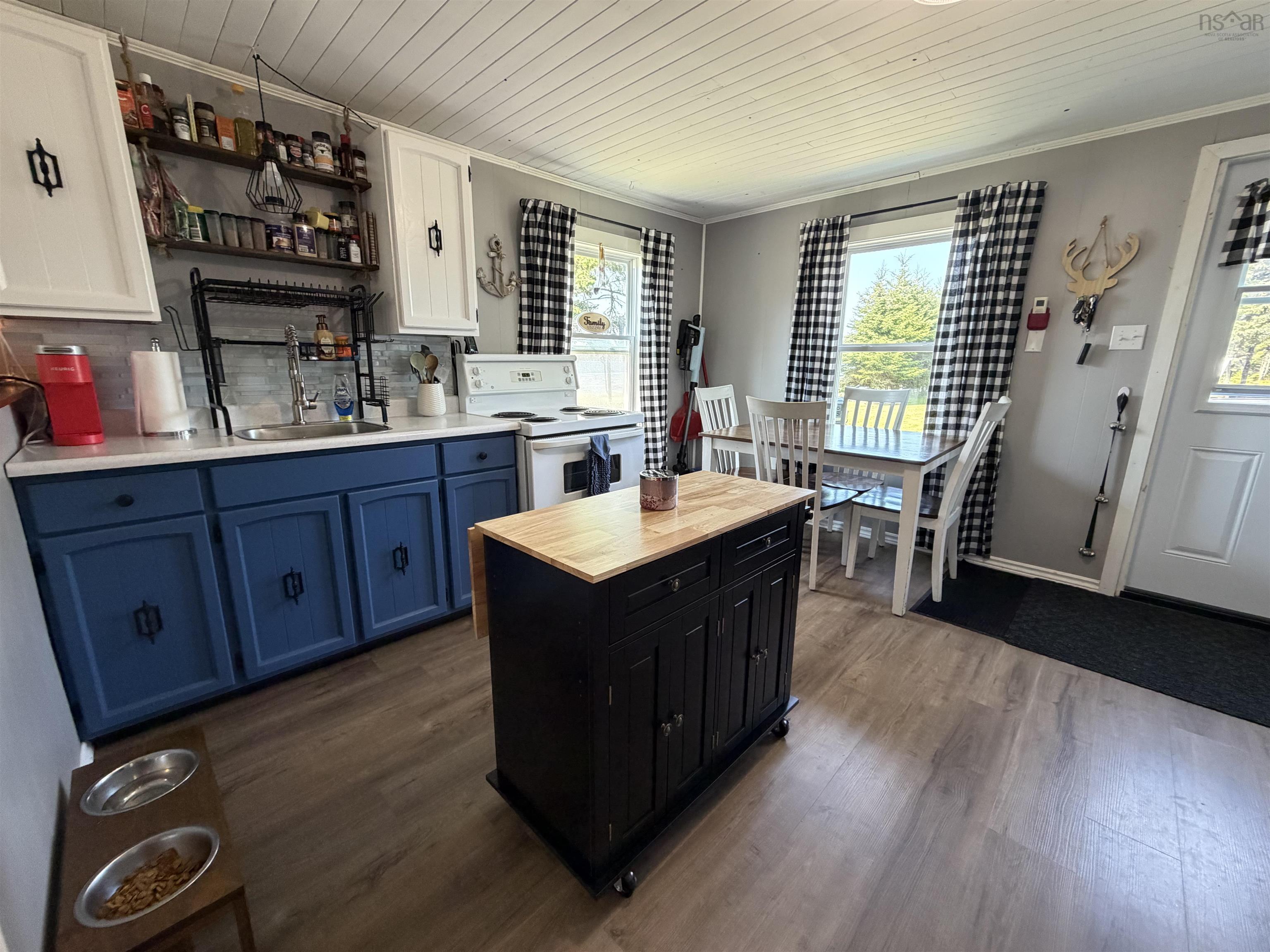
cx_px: 635
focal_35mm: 14
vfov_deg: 85.7
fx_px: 514
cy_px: 476
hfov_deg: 102.1
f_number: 2.2
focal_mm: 2.22
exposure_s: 1/60
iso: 400
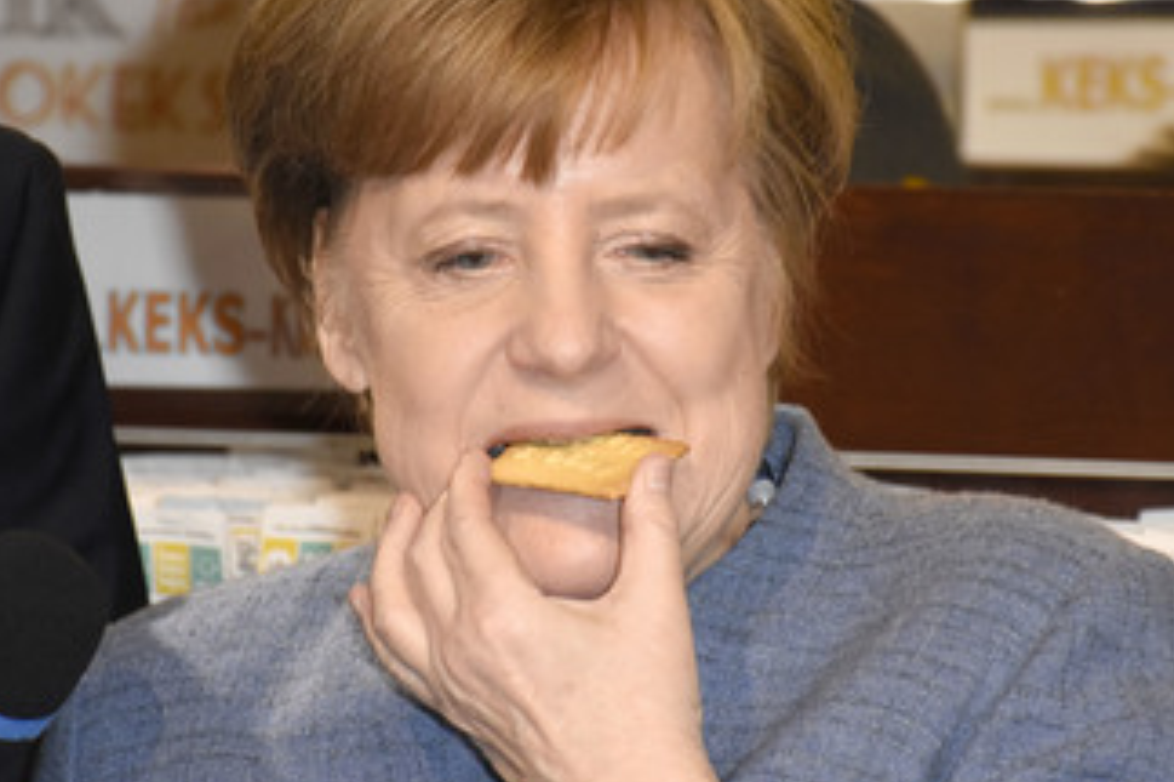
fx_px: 9550
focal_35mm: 293
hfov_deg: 7.0
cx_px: 569
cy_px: 364
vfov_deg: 4.7
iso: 1600
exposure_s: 1/60
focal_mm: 140
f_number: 6.3
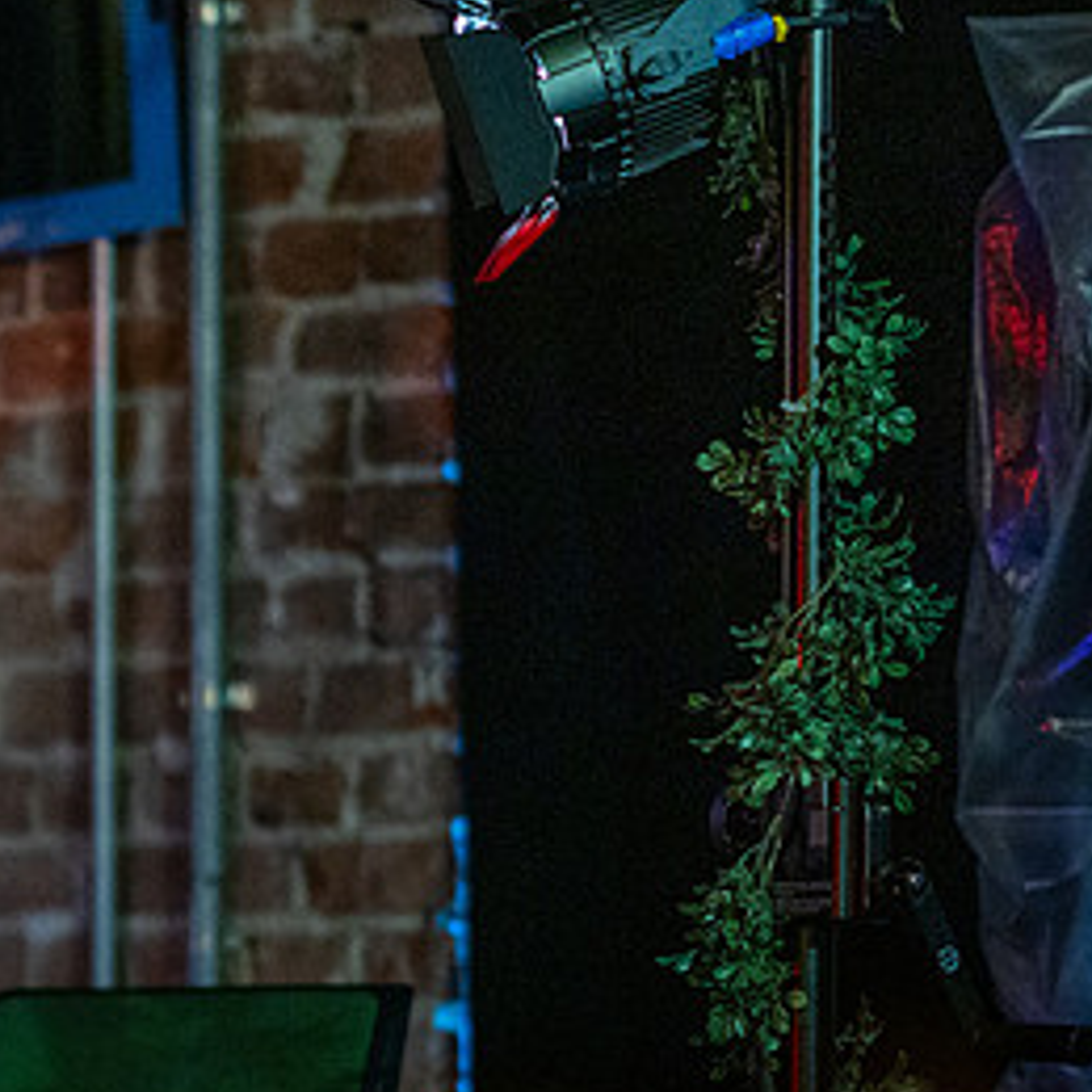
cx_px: -312
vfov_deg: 6.8
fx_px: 9137
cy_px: 887
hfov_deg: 6.8
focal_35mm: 256
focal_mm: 85
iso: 3200
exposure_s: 1/200
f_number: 1.4
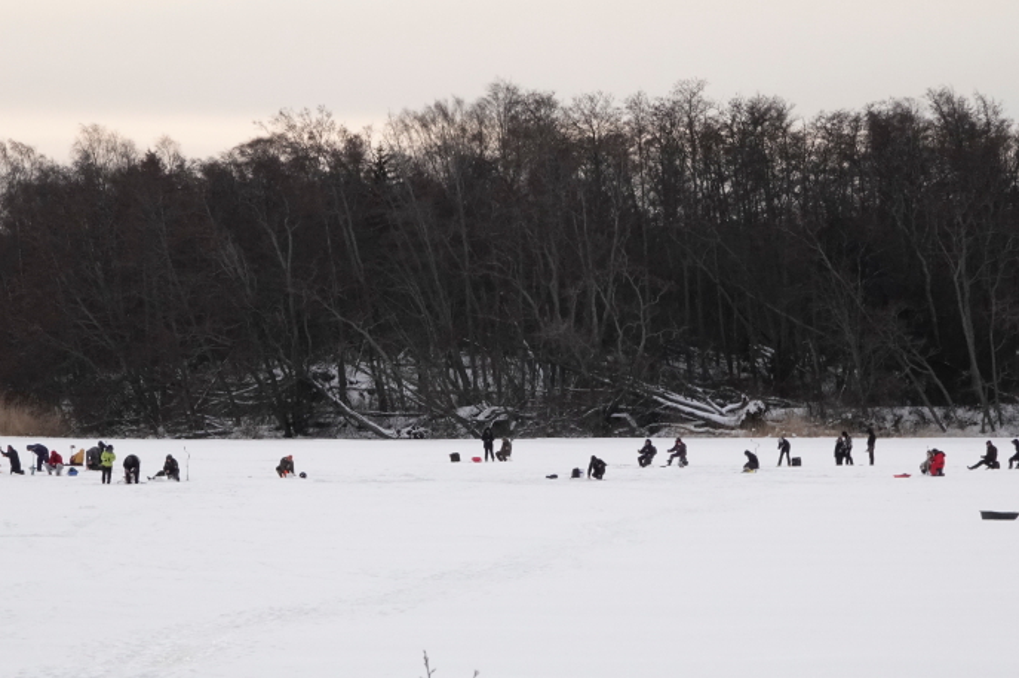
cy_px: 440
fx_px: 8825
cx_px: 498
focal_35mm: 312
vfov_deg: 4.4
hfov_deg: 6.6
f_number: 11
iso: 1000
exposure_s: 1/800
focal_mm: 87.11
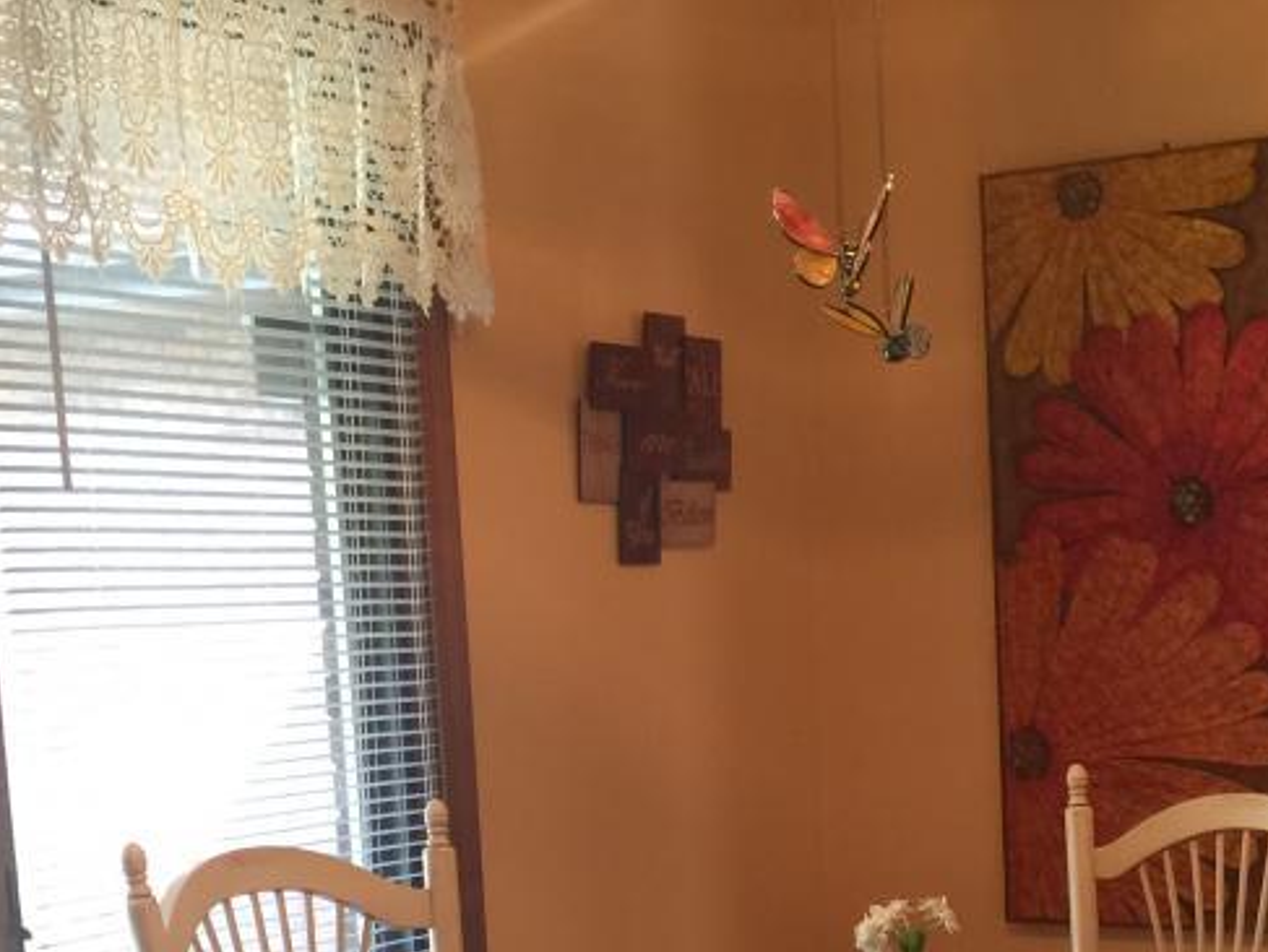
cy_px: 998
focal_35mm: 61
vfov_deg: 22.9
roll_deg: -0.3
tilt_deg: -10.3
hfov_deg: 30.6
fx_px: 2236
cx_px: 1078
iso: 50
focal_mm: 4.15
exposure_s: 1/15
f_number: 2.2
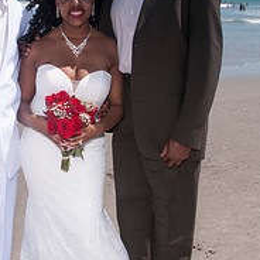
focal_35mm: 56
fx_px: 476
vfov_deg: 30.4
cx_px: 74
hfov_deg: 30.2
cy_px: 95
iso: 100
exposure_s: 1/250
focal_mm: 18
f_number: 13
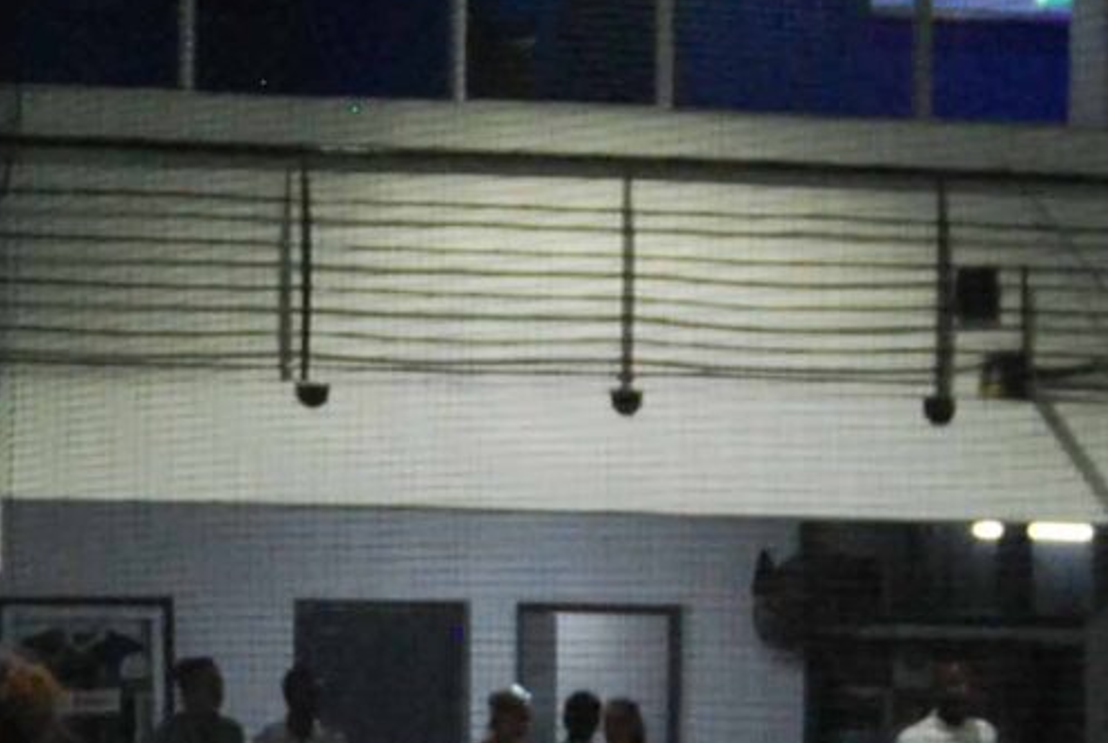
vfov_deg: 5.5
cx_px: 177
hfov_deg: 8.3
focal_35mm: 248
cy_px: 779
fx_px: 7647
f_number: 4.5
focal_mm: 32
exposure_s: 1/60
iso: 1250
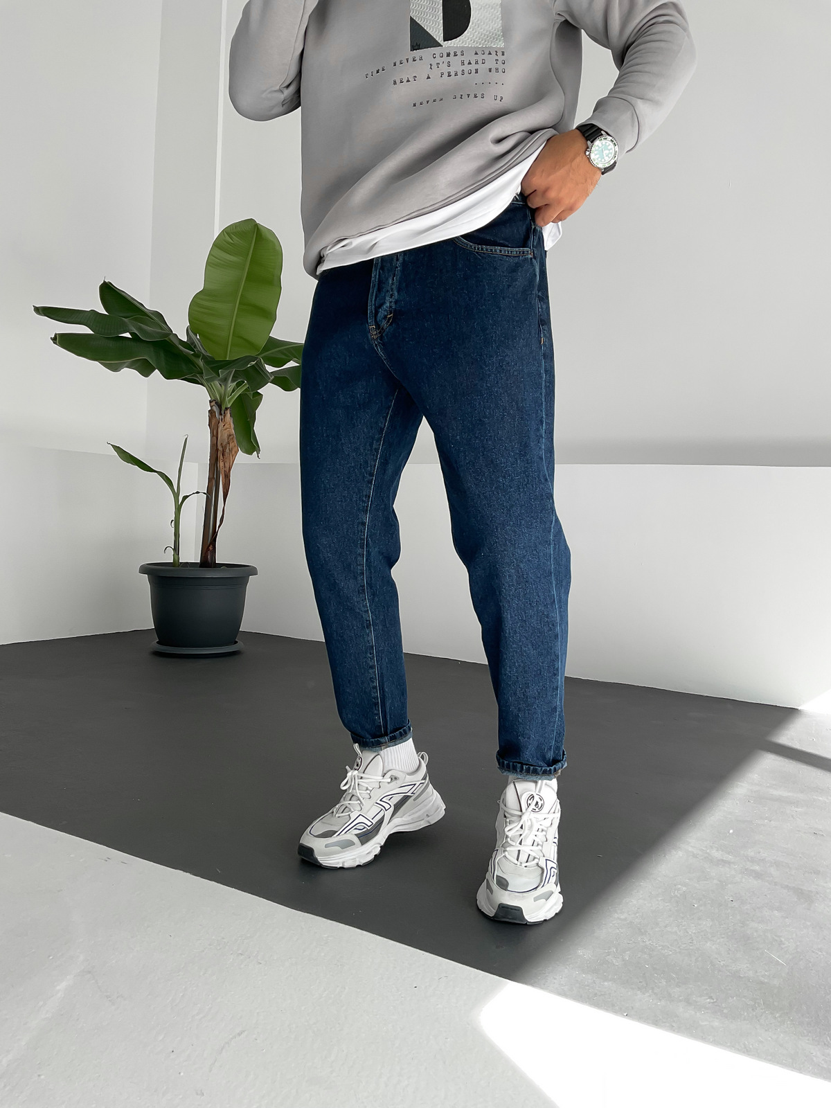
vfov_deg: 61.7
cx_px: 416
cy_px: 554
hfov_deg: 48.2
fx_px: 928
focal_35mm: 29
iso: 16
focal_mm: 3
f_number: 1.8
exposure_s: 1/270
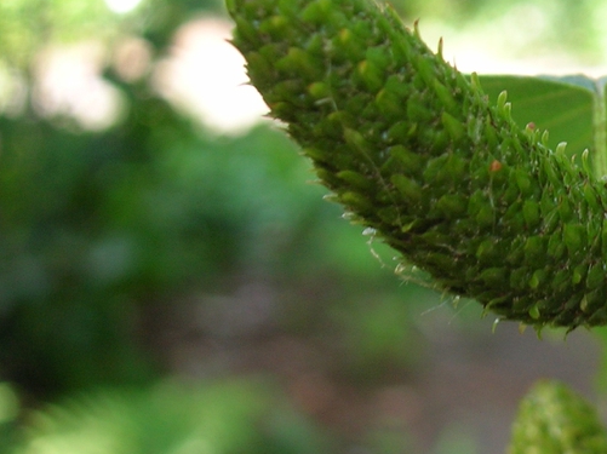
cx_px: 582
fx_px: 1647
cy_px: 269
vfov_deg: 15.7
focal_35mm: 94
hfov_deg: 20.3
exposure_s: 1/39.5
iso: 50
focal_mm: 7.7
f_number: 3.2
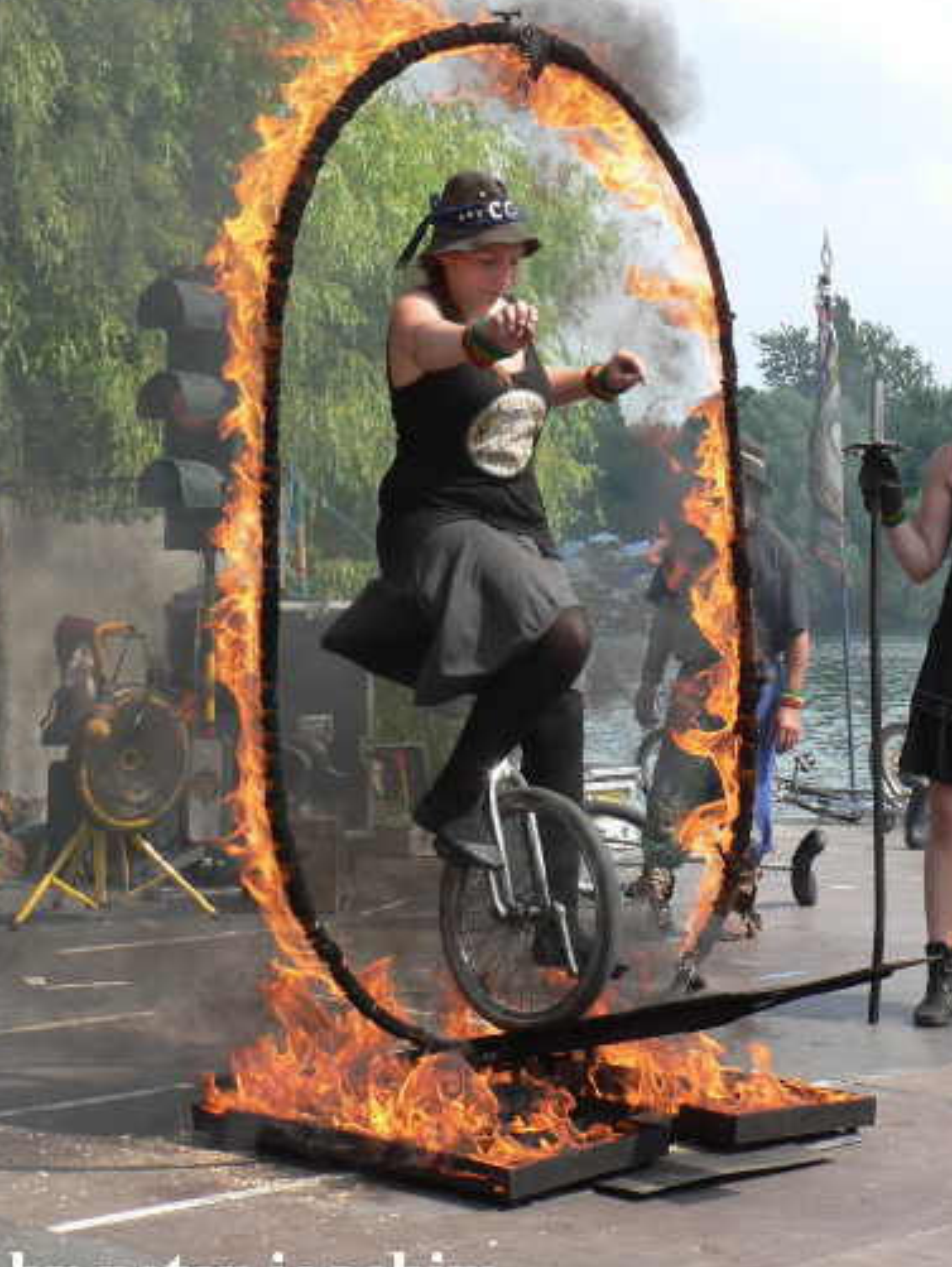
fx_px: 2894
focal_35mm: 79
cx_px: 509
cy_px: 597
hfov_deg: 18.7
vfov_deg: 24.7
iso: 64
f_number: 4
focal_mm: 12
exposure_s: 1/320
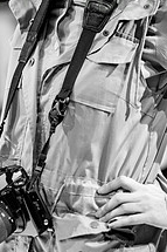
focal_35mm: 176
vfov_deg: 11.6
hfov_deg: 7.8
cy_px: 27
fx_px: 1227
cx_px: 93
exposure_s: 1/250
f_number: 1.2
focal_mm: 56
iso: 1000
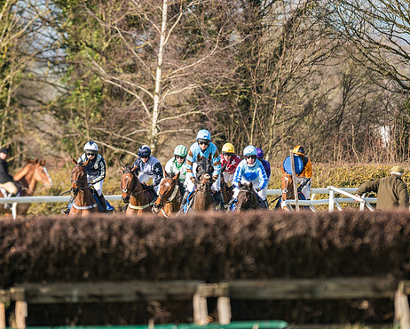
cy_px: 155
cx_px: 176
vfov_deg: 2.4
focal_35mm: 641
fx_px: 7781
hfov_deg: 3.0
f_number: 5
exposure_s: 1/1000
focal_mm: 400
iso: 200
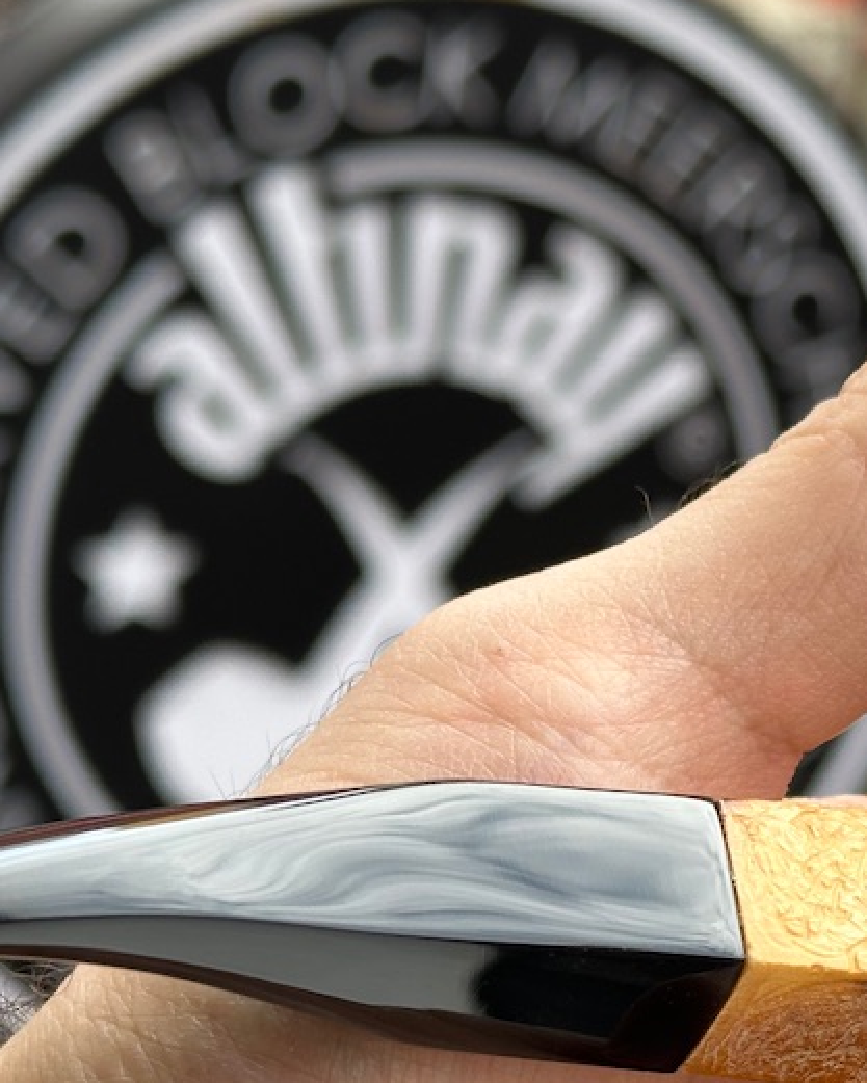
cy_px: 688
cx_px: 699
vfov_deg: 16.7
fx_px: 3688
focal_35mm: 115
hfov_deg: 13.3
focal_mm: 6.86
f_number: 1.78
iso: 64
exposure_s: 1/872
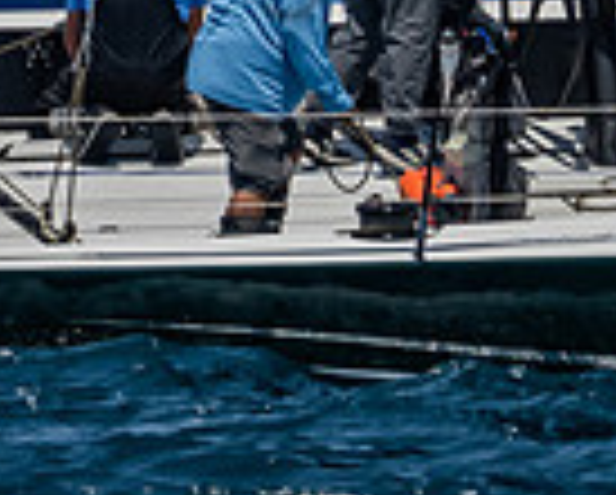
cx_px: 1753
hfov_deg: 0.7
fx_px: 53713
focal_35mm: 2942
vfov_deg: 0.5
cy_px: -234
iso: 320
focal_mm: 330
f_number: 5.6
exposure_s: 1/2000
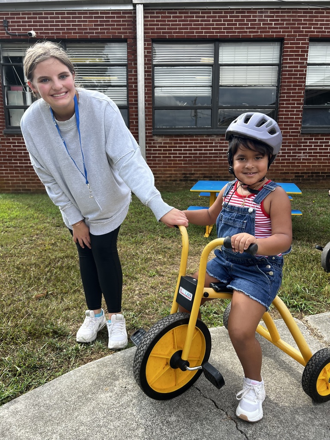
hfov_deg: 53.1
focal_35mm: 26
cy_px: 220
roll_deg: +2.2
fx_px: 330
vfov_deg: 67.3
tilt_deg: -11.4
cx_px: 165
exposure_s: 1/1100
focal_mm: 5.7
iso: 50
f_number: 1.5
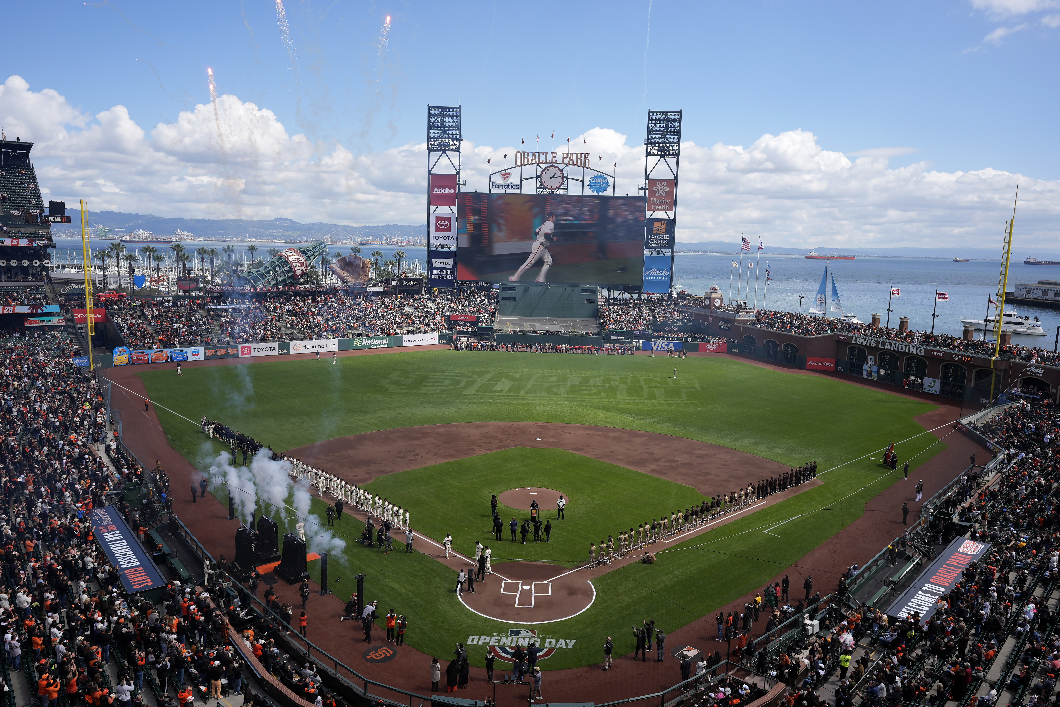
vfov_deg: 49.6
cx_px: 530
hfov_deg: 69.4
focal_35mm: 26
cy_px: 354
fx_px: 765
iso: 250
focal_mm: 26
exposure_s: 1/1000
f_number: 6.3
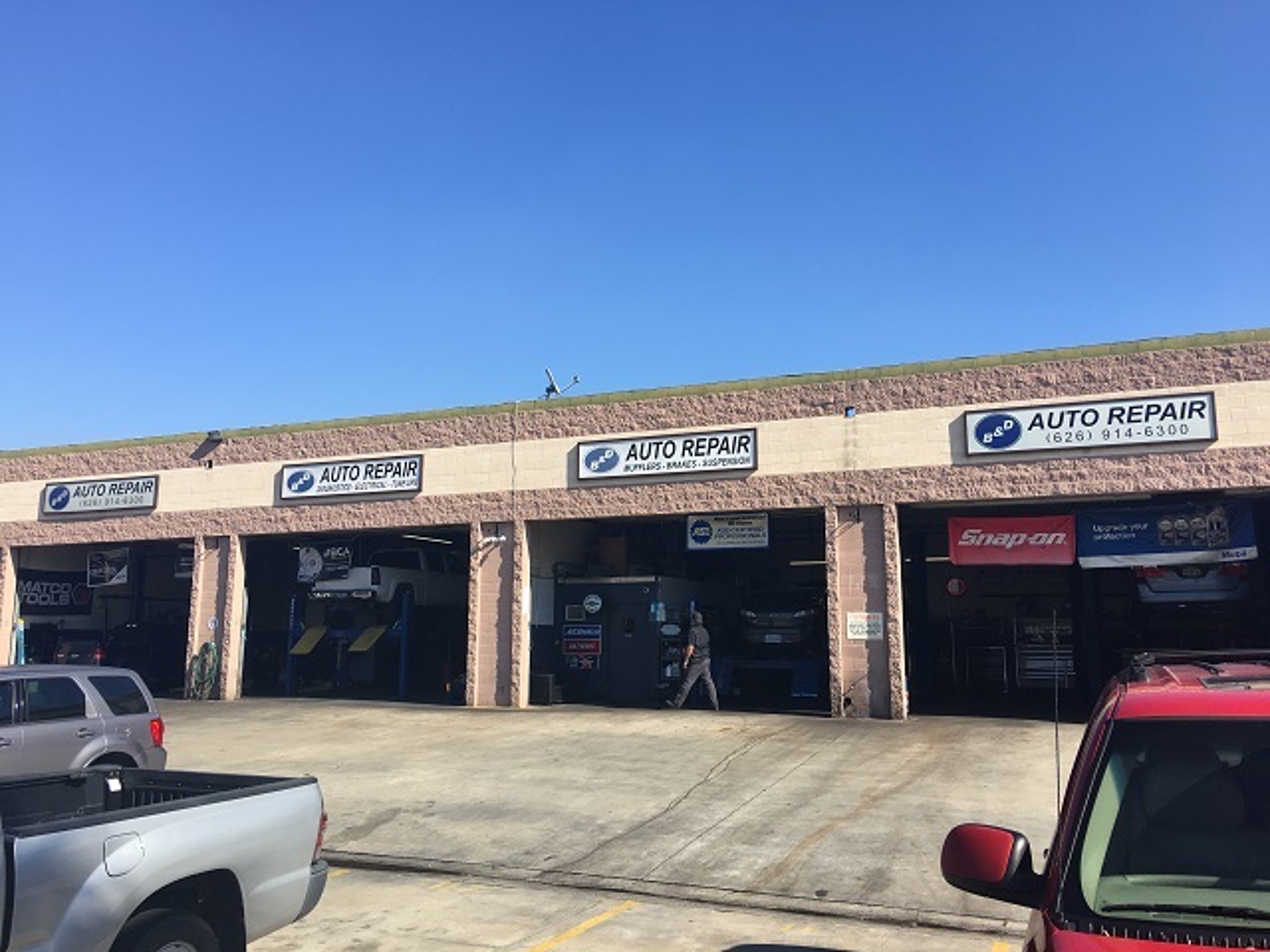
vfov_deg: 48.2
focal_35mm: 29
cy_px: 476
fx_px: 1064
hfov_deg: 61.7
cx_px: 635
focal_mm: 4.15
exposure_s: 1/1131
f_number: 2.2
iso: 25
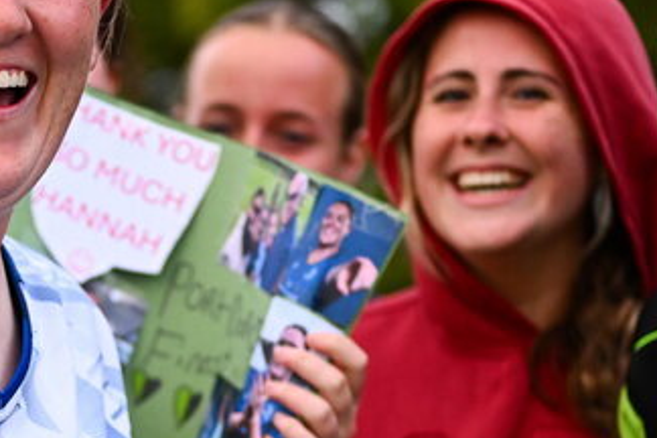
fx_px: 2883
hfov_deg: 12.9
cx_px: 14
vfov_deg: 8.6
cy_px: 488
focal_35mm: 158
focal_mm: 50
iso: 800
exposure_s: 1/2000
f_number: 1.8
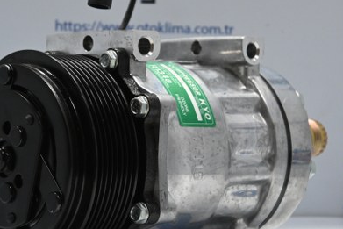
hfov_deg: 17.8
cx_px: 136
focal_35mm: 115
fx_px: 1096
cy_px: 132
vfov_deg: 11.9
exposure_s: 1/80
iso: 2200
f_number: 6.3
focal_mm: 50
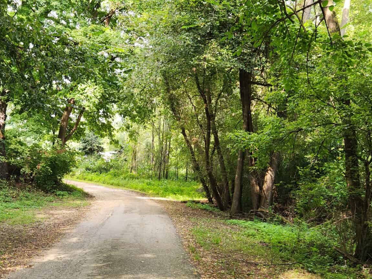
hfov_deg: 36.9
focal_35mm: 51
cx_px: 109
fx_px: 548
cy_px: 192
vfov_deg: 28.3
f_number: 1.8
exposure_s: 1/120
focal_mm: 5.4
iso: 32
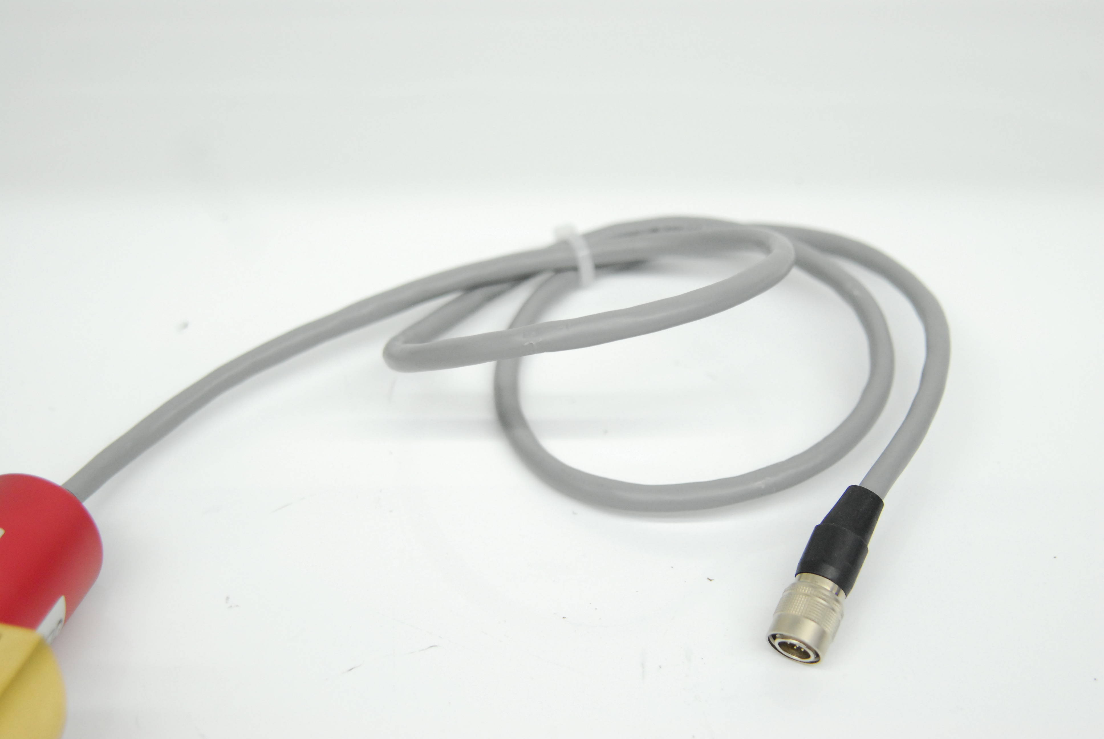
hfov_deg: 33.4
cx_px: 552
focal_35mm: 60
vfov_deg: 22.7
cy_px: 370
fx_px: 1842
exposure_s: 1/160
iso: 800
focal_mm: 40
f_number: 3.3
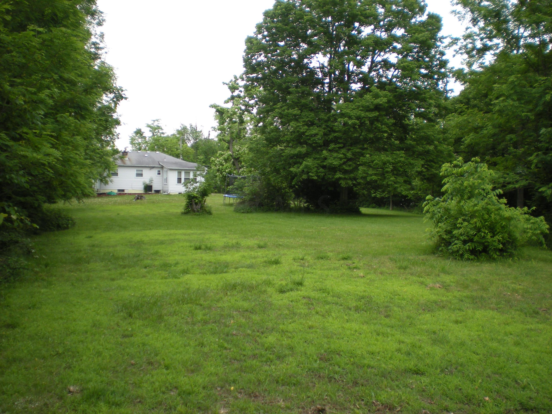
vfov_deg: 37.7
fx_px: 606
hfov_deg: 49.0
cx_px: 276
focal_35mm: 38
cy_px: 207
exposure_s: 1/160
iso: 64
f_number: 3.1
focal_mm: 6.3
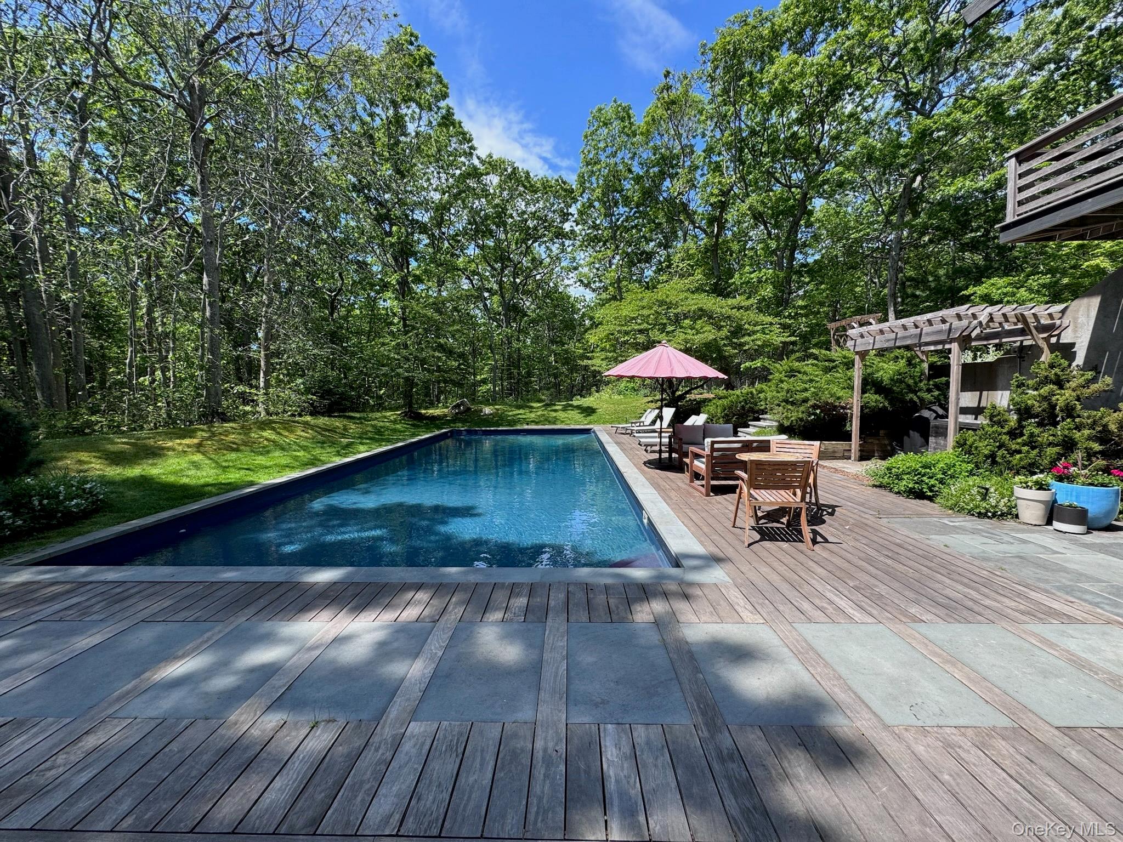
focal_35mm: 14
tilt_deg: -4.7
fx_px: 454
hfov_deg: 102.1
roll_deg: -0.3
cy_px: 421
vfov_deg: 85.7
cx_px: 562
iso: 50
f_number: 2.2
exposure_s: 1/700
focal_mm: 2.22
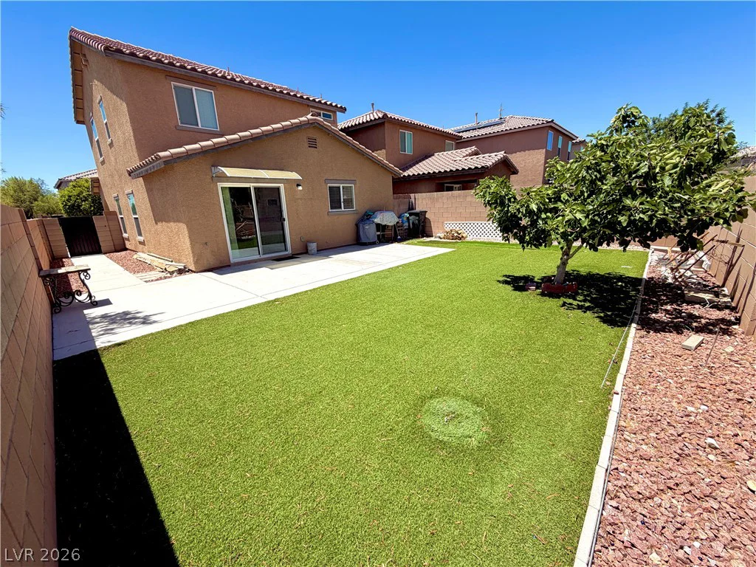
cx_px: 378
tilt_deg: -15.1
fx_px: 306
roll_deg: +3.4
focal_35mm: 14
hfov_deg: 102.1
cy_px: 284
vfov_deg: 85.7
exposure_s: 1/770
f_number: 2.2
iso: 25
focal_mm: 2.22
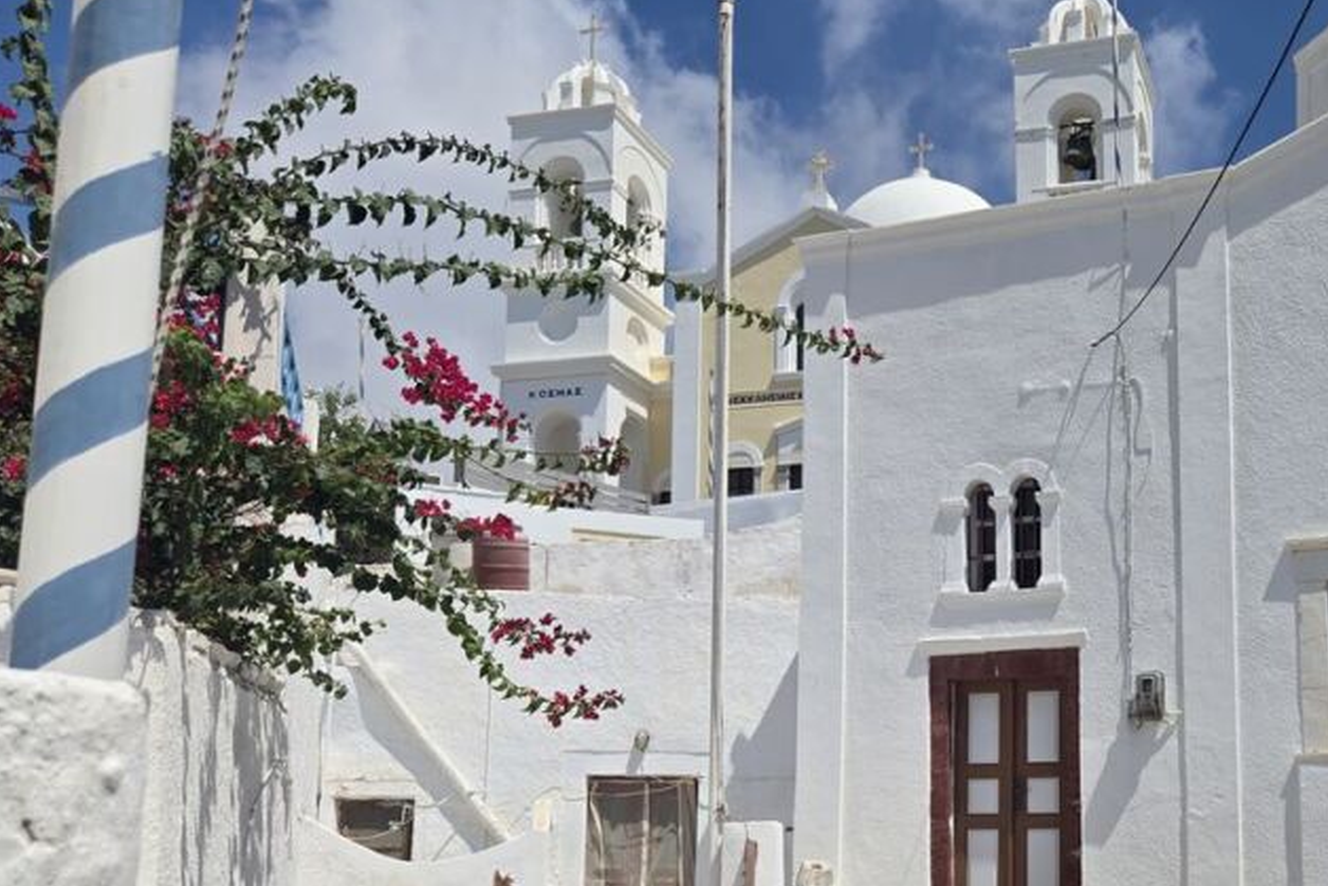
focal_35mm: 39
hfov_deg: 47.3
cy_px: 651
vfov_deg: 33.6
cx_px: 1032
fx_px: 1439
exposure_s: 1/4273
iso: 25
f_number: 1.8
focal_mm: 5.4
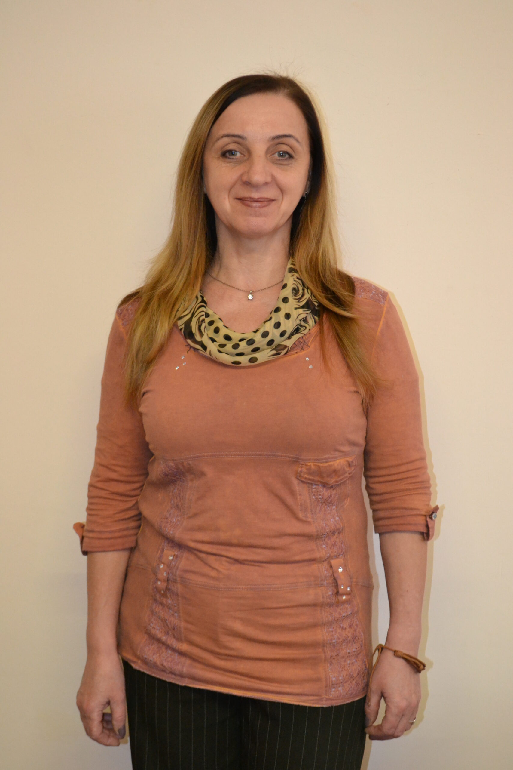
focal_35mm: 60
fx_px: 1282
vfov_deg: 33.4
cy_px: 385
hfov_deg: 22.6
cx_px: 256
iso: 2200
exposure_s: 1/60
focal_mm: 40
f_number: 5.3
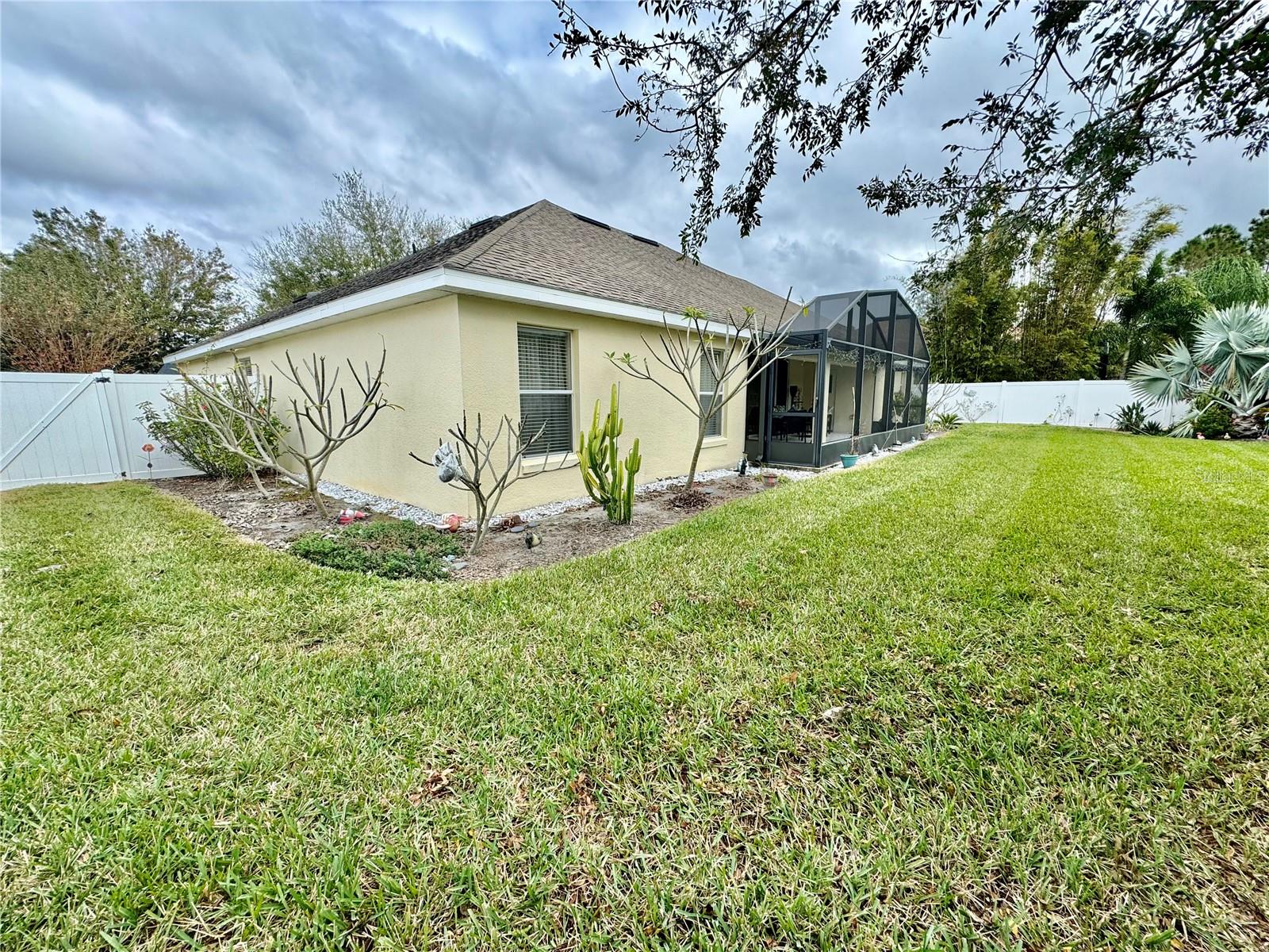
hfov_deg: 102.1
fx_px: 513
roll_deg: +0.2
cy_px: 476
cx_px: 634
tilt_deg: -9.8
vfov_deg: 85.7
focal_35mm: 14
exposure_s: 1/741
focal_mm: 2.22
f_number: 2.2
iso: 40
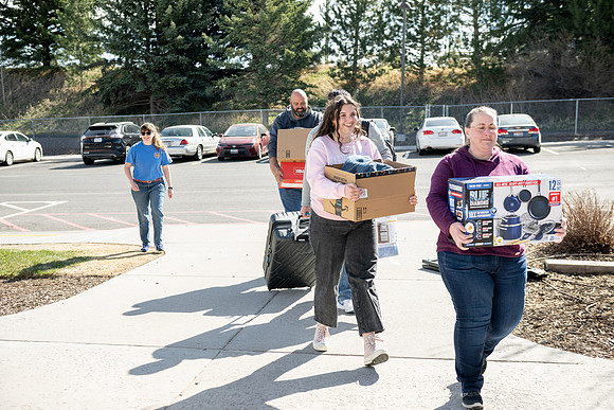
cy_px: 205
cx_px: 307
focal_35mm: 48
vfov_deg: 28.1
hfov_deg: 41.1
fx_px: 819
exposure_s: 1/500
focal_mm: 48
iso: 100
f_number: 4
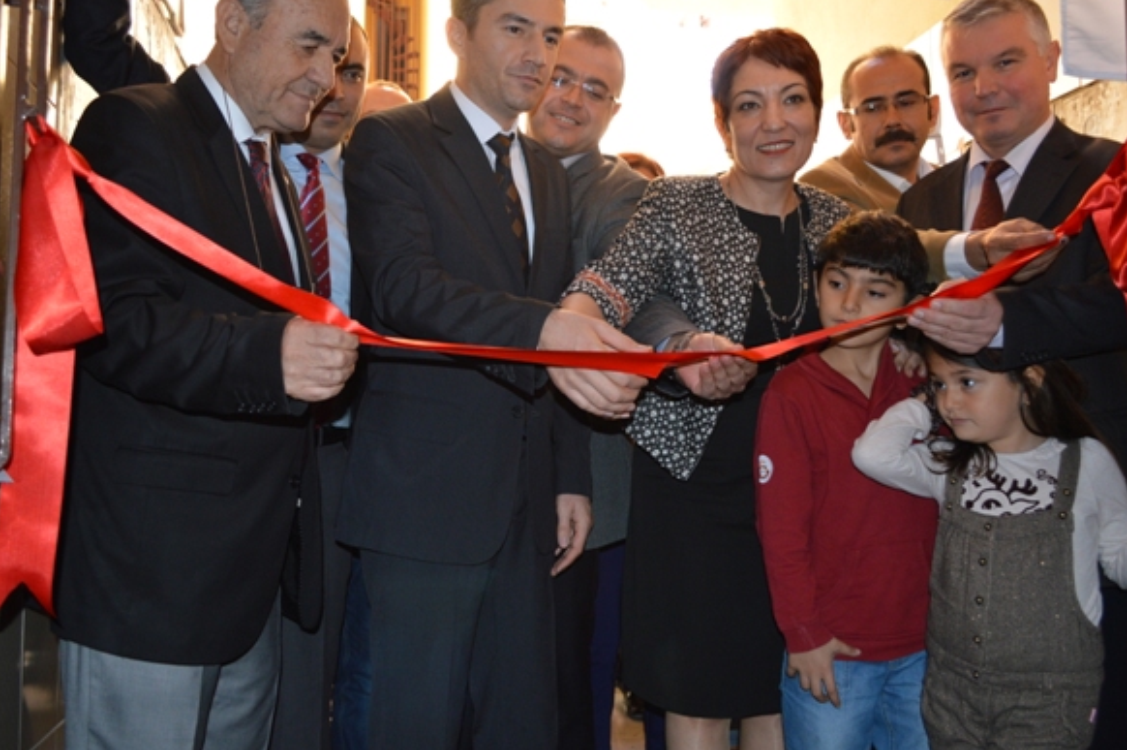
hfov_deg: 57.3
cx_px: 548
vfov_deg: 39.9
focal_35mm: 33
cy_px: 349
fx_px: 1032
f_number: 3.8
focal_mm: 20
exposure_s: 1/60
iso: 560
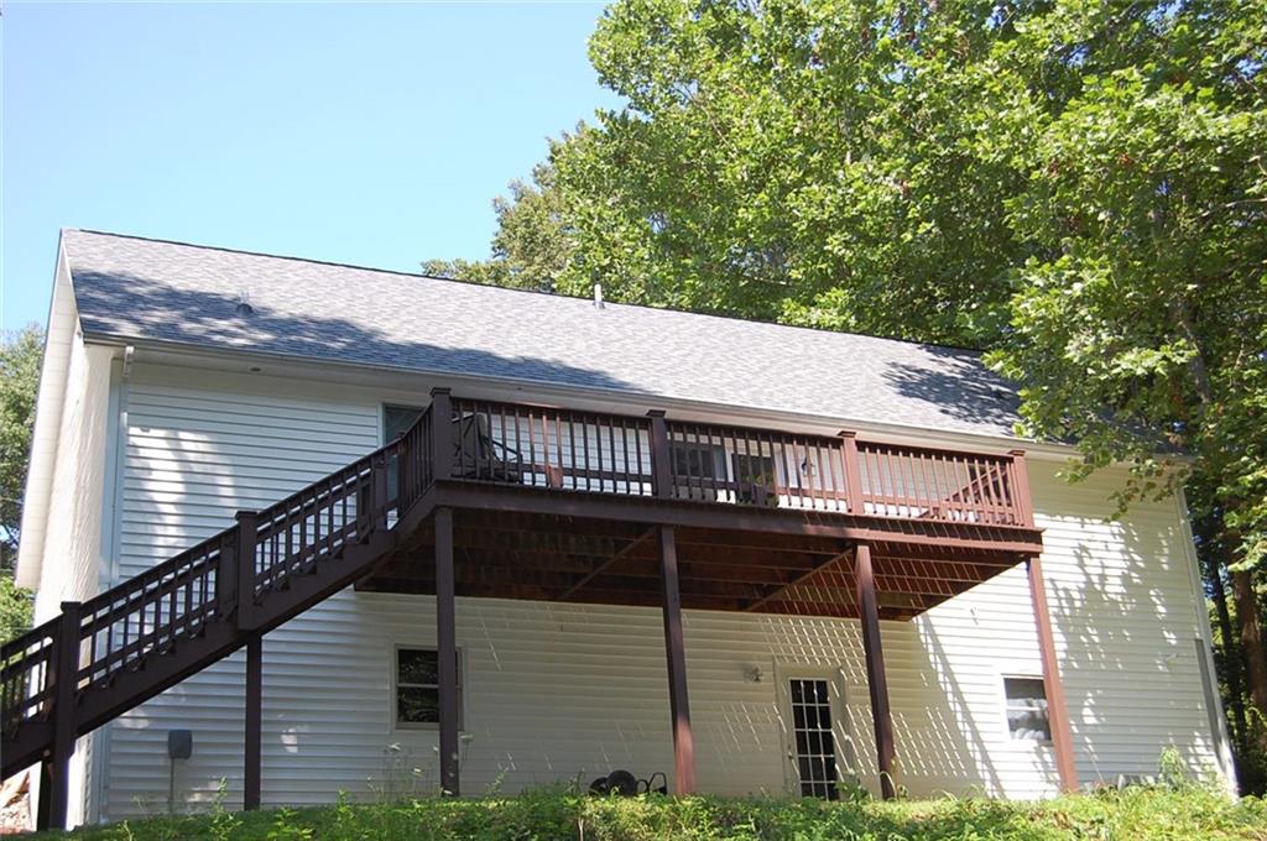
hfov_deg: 42.4
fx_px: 1634
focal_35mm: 46
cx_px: 634
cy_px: 420
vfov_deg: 28.9
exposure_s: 1/500
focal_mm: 31
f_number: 5
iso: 400
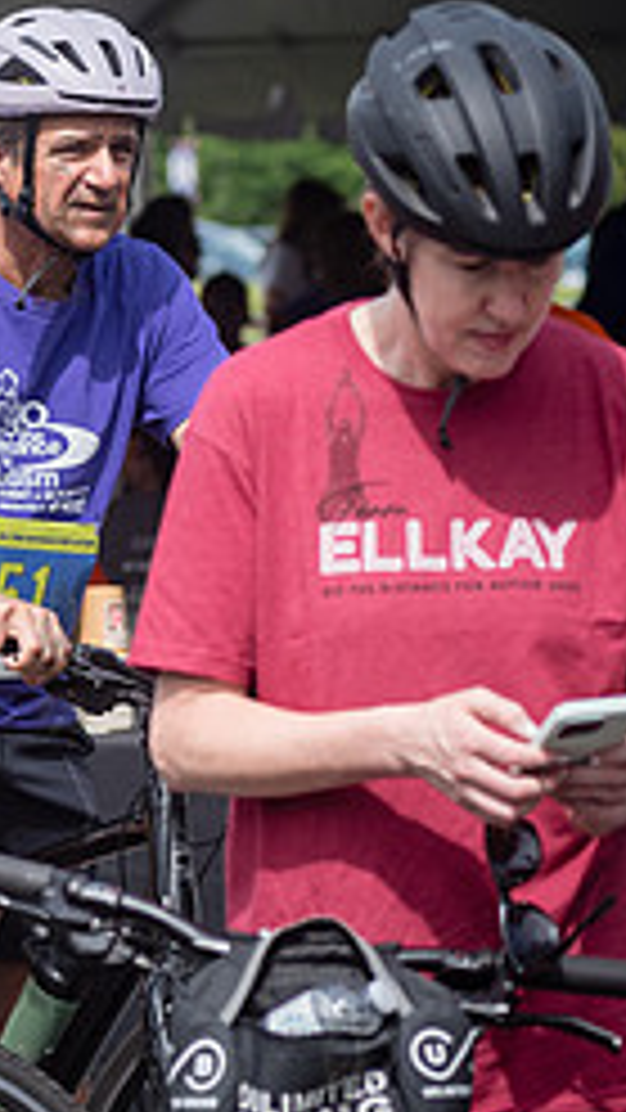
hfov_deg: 4.2
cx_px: -660
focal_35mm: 288
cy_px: 563
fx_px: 8496
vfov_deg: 7.5
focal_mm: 105
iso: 250
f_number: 4.5
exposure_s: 1/1250
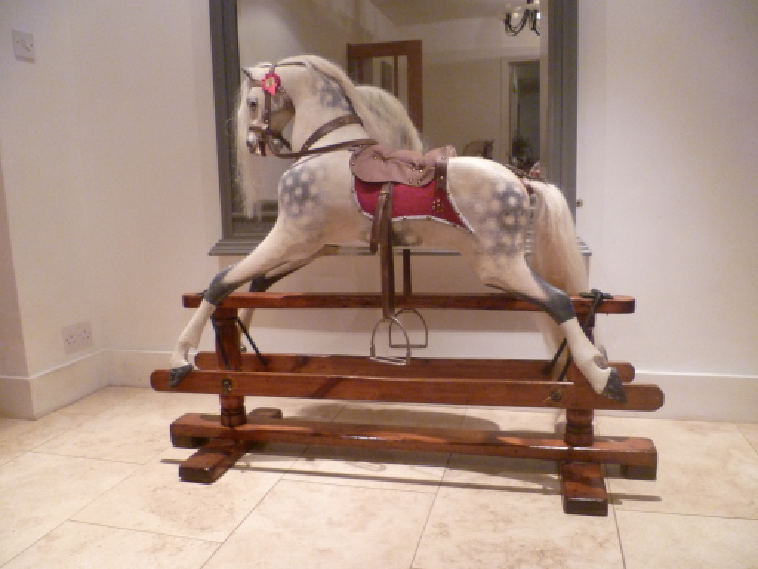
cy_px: 284
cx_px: 379
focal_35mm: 28
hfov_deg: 63.4
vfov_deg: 49.7
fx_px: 613
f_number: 2.8
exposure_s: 1/25
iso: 400
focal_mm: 5
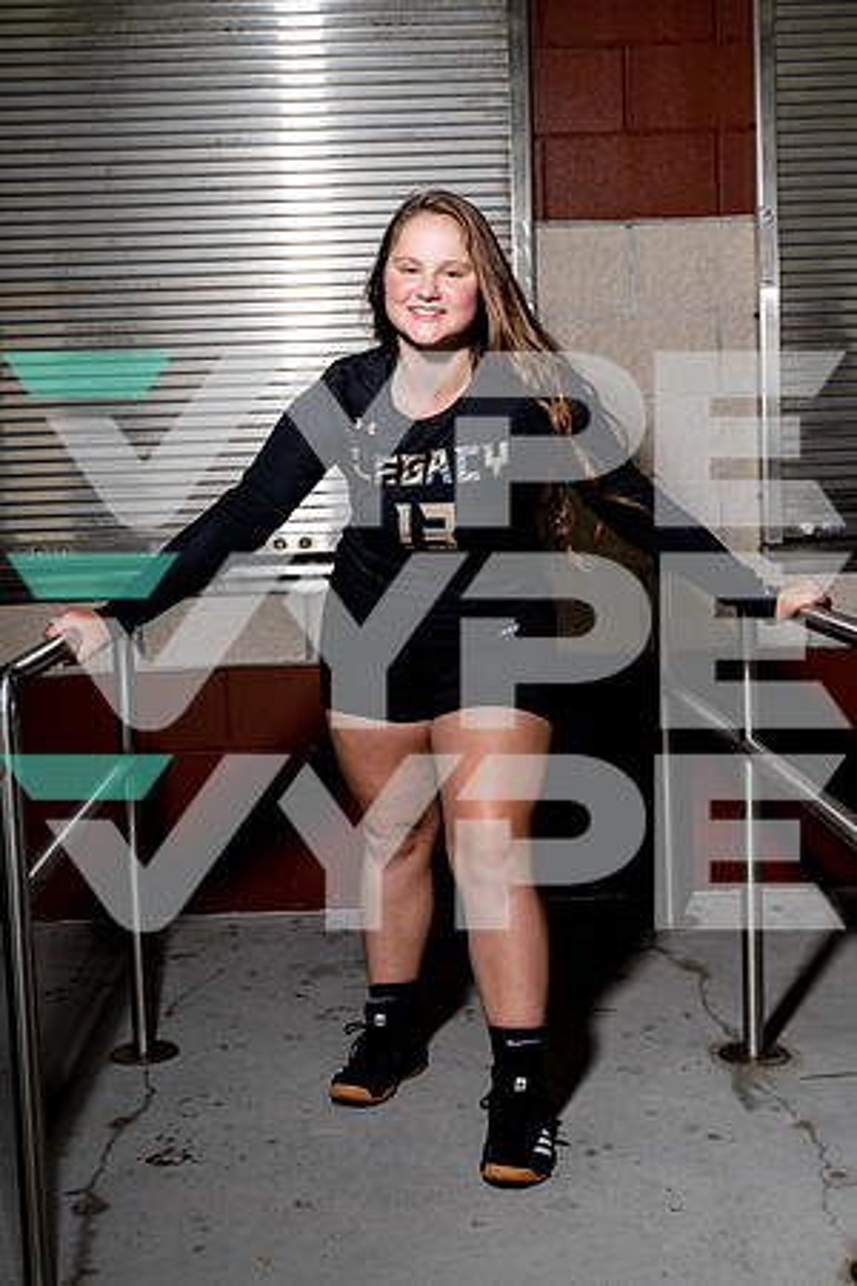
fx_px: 1821
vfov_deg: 38.9
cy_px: 643
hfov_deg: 26.5
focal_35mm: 51
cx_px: 428
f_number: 8
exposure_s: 1/125
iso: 100
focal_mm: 51
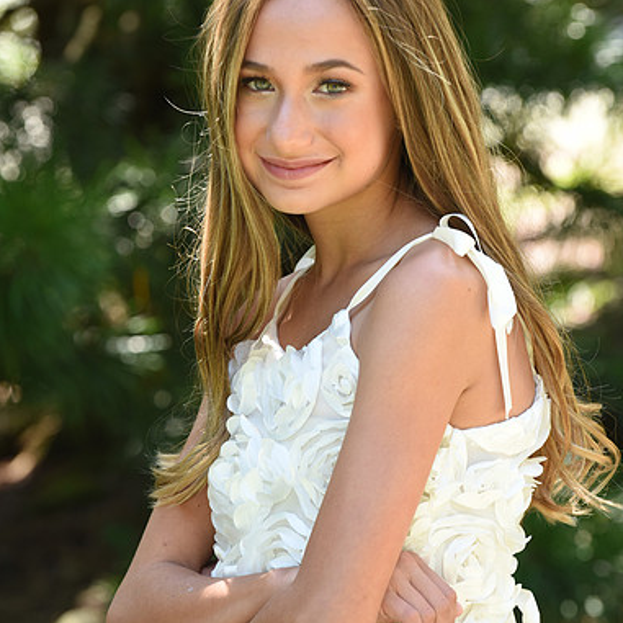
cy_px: 314
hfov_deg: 8.0
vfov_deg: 8.0
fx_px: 4480
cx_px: 313
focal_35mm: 220
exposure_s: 1/125
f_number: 8
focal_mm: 170
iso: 500
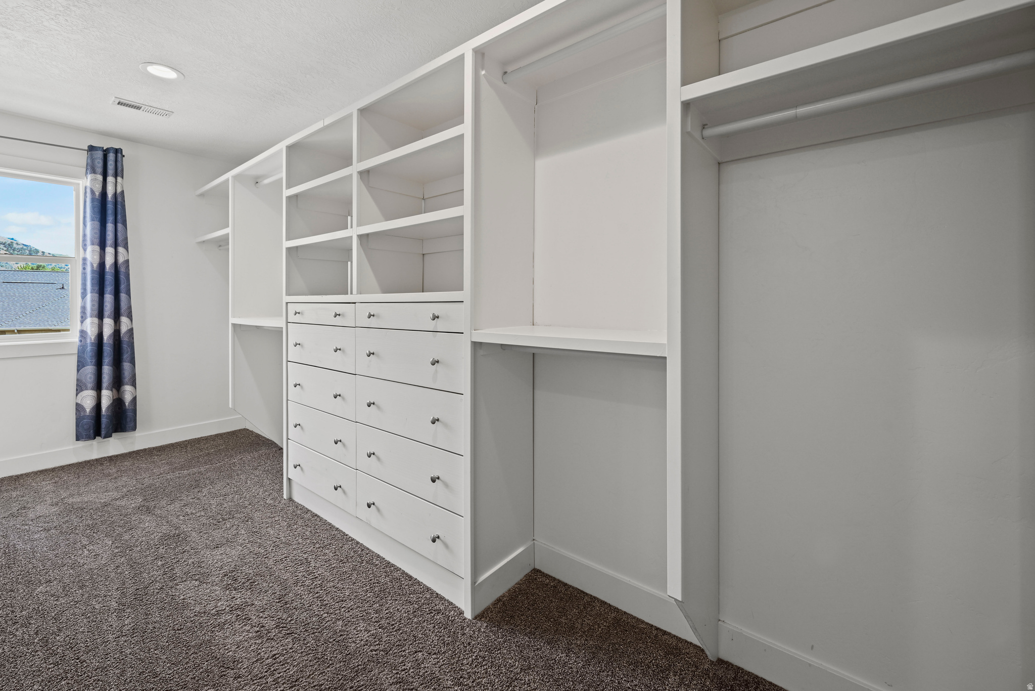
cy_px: 346
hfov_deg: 104.2
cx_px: 518
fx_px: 403
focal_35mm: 14
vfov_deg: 81.2
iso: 160
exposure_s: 1/8
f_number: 7.1
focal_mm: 14
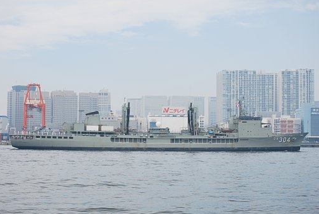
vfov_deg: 16.4
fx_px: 742
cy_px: 107
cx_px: 158
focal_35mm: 84
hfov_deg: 24.3
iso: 100
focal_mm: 55
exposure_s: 1/250
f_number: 8
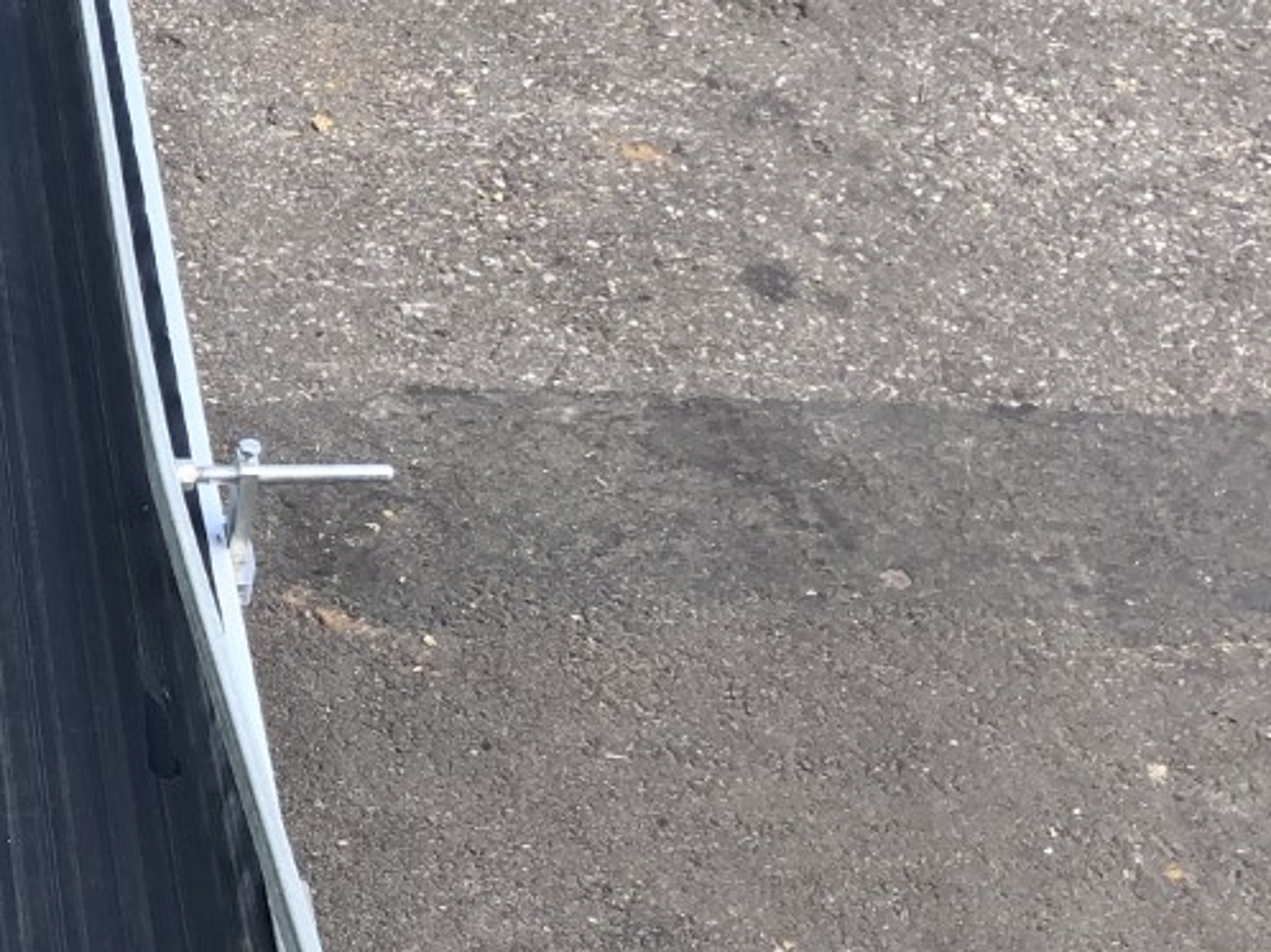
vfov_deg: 18.2
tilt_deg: -38.6
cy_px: 355
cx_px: -240
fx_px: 2973
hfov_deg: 22.3
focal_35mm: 81
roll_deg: -0.3
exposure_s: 1/440
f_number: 1.8
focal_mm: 4
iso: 20
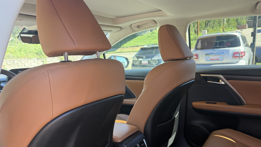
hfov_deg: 66.1
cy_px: 96
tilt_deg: -16.6
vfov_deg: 39.8
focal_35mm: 29
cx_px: 132
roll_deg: +4.4
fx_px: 201
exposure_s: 1/223
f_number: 1.78
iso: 160
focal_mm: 6.76
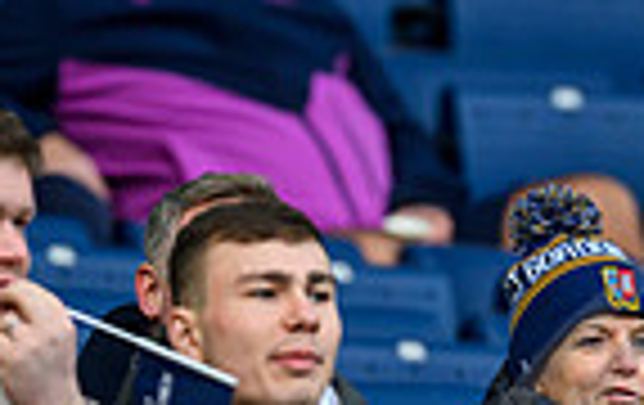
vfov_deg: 0.8
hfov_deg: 1.2
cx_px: 846
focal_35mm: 1758
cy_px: 646
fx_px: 30916
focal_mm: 400
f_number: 4
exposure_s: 1/1600
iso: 1250
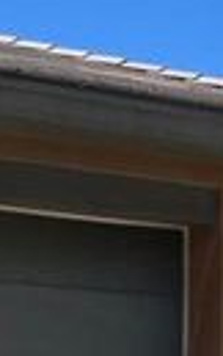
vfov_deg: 14.1
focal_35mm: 142
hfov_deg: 7.9
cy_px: 459
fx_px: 1376
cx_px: 683
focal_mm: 4.2
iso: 32
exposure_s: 1/4464
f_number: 1.6
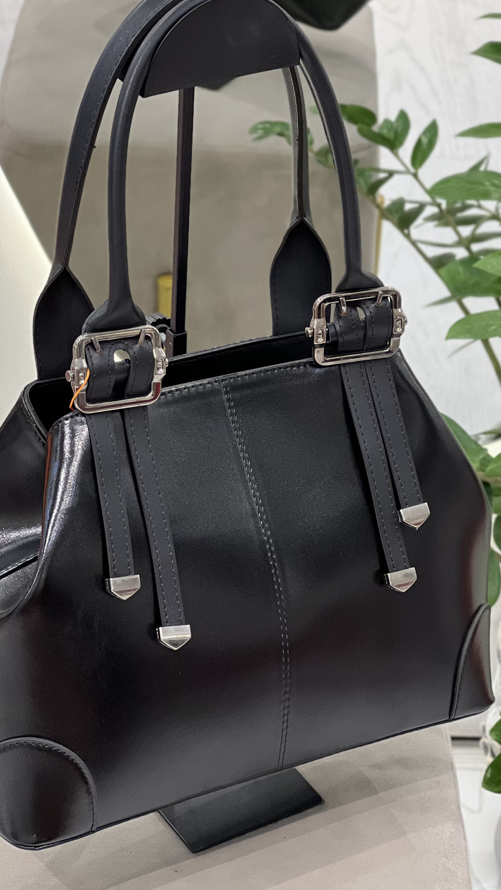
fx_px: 2574
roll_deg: -3.2
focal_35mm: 109
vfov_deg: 19.6
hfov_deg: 11.1
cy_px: 402
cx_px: 331
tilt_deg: -32.8
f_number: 2.8
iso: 200
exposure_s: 1/100
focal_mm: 9
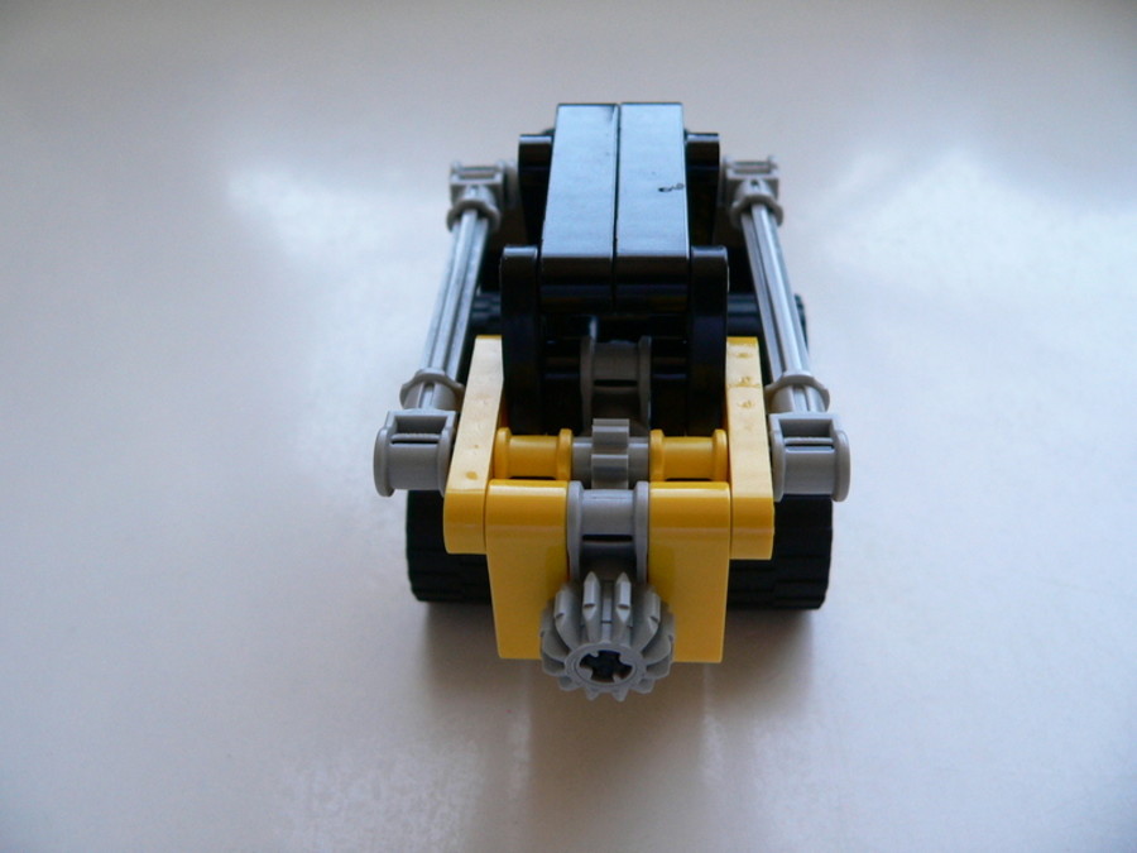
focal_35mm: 36
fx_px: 1182
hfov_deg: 51.4
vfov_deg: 39.7
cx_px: 568
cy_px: 426
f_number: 2.8
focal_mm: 6
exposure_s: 1/100
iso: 200
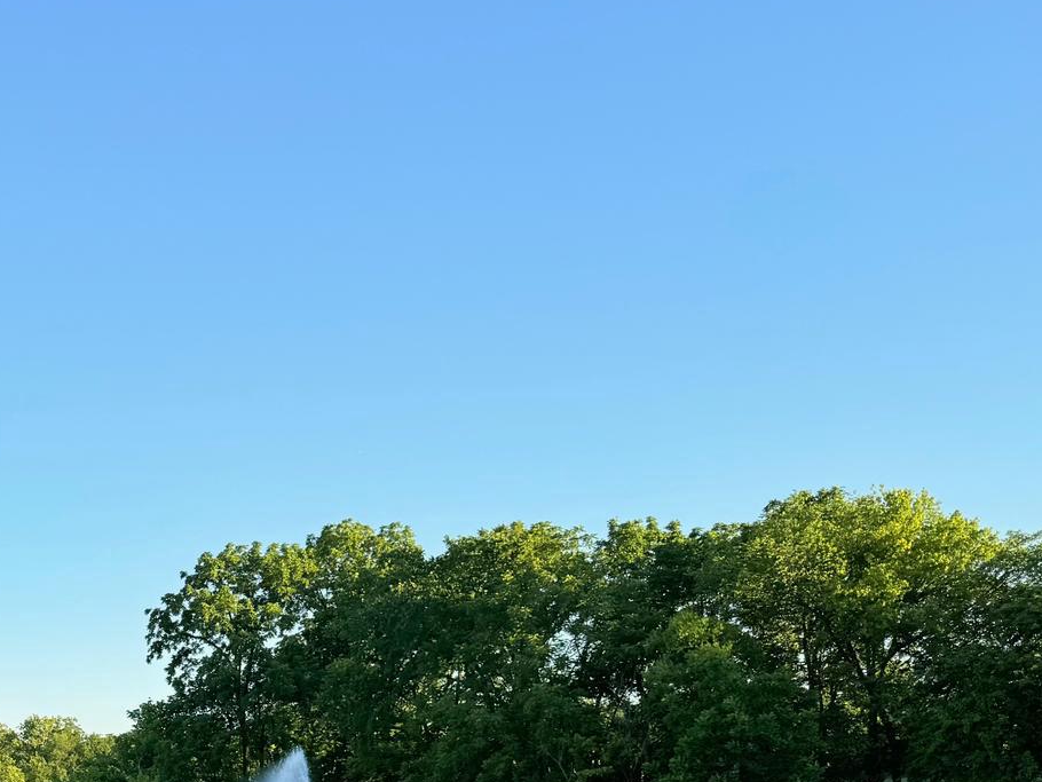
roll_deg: +2.1
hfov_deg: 31.5
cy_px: 814
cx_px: -109
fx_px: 1626
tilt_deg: -0.5
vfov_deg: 25.5
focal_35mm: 54
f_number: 1.78
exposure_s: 1/2053
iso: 80
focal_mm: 6.76
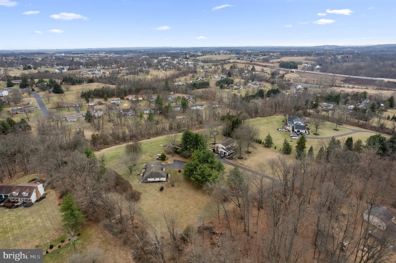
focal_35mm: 22
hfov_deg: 78.6
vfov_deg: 57.2
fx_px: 242
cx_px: 198
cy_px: 132
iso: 120
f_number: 2.8
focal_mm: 8.38
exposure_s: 1/320
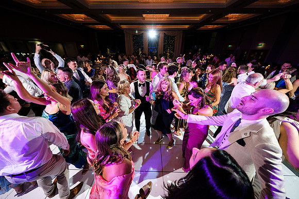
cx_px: 150
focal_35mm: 12
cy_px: 100
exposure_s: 1/200
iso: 640
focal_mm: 8
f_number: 2.8
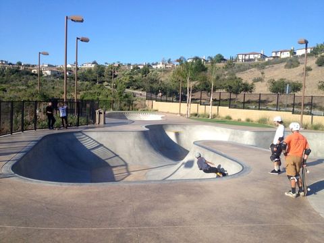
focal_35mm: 35
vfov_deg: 40.7
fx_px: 328
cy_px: 122
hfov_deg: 52.6
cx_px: 162
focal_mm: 4.28
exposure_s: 1/1346
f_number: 2.4
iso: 50
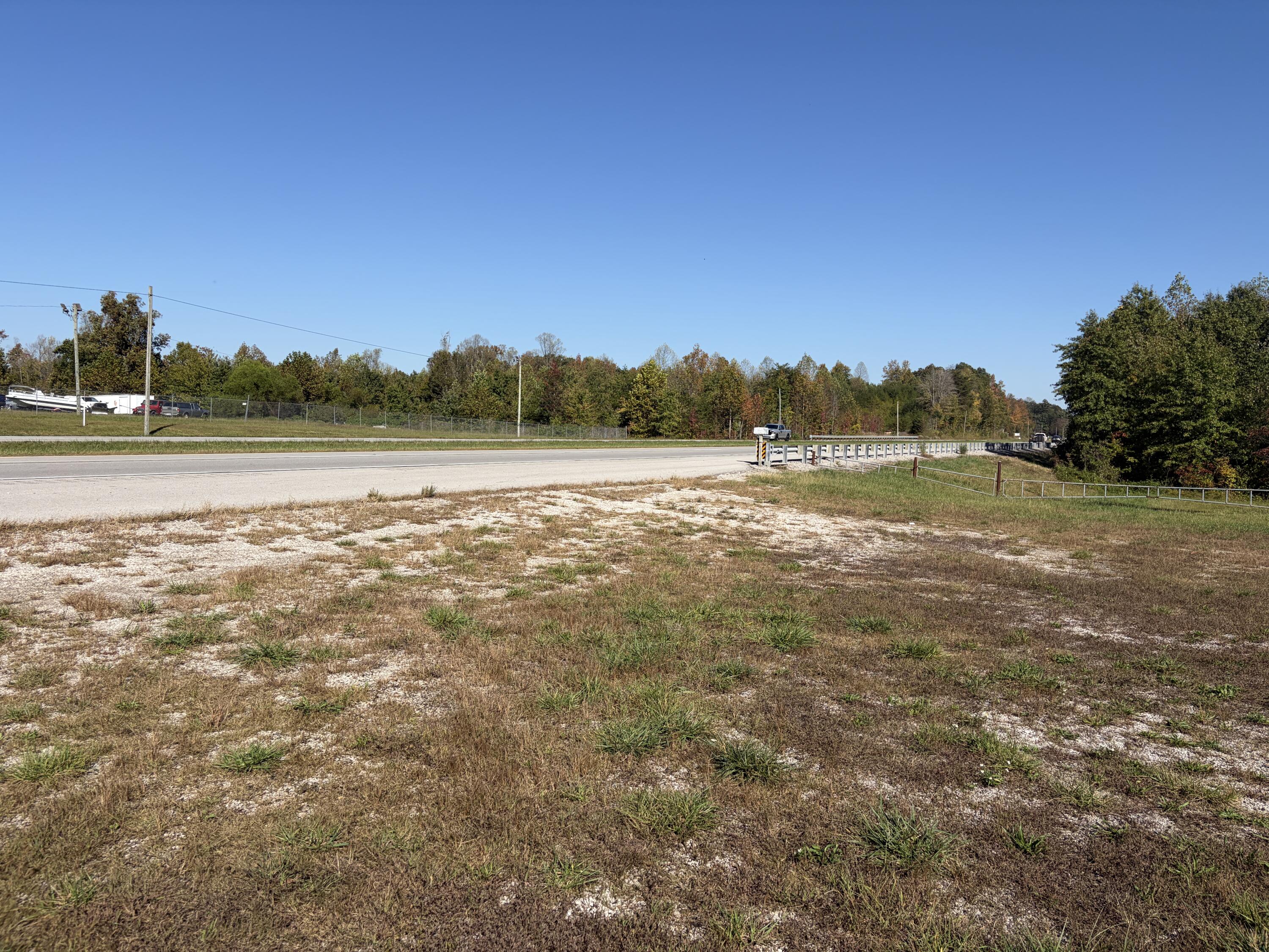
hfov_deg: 67.3
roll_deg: +2.8
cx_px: 634
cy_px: 476
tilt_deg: -1.3
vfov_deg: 53.1
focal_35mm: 26
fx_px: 953
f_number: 1.6
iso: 64
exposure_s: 1/6993
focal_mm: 5.96
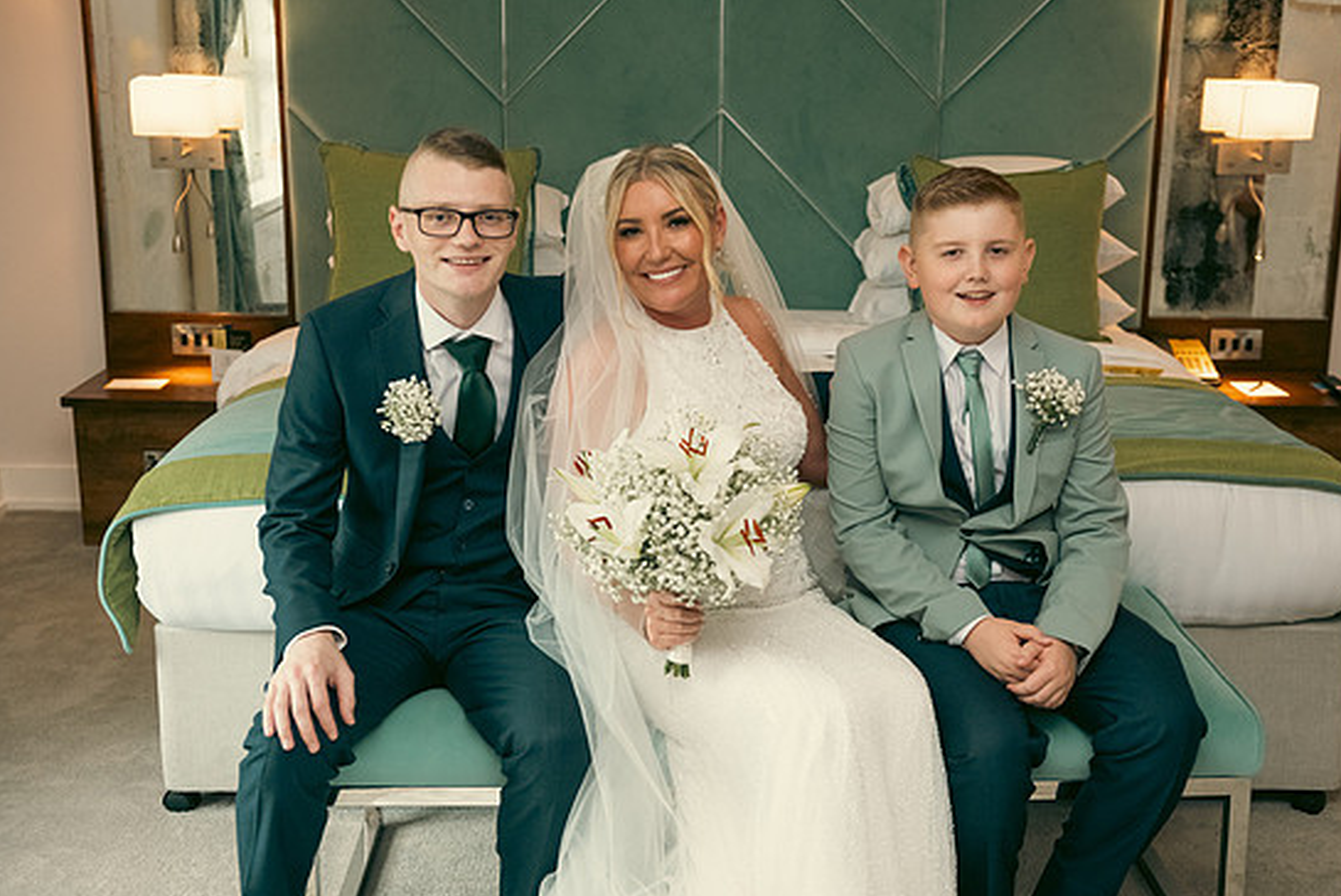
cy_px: 471
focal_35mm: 48
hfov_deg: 41.1
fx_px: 1789
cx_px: 709
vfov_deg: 28.1
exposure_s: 1/160
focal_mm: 44
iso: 800
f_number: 3.5
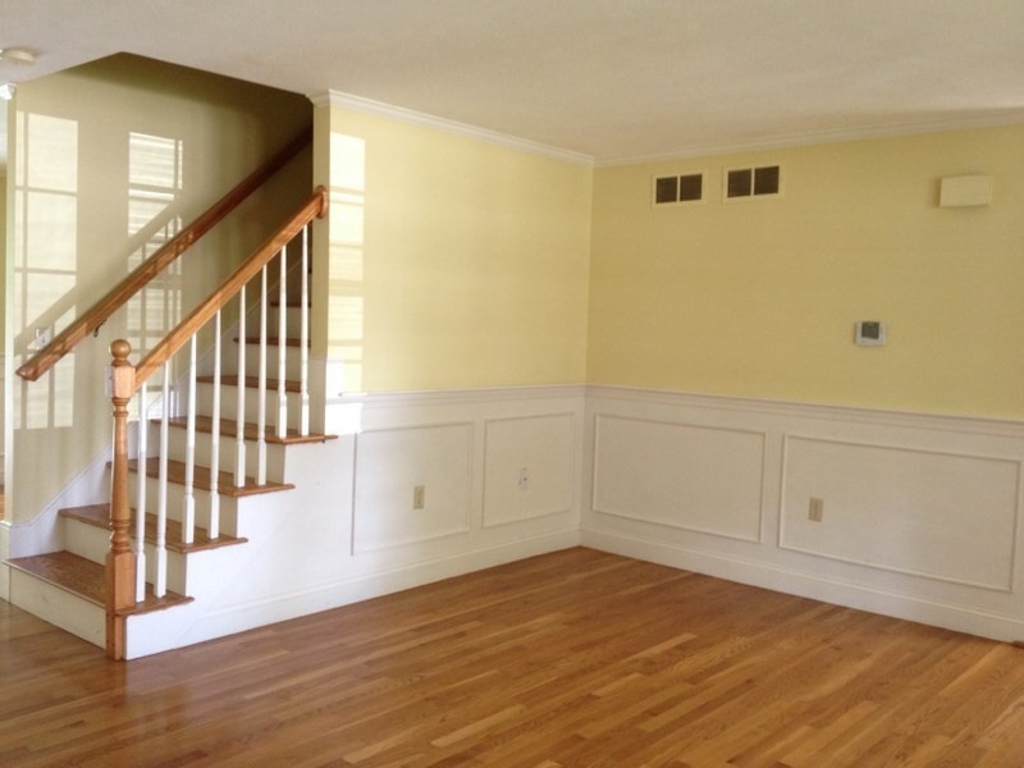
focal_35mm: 35
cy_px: 384
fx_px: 1035
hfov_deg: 52.6
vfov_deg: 40.7
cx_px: 512
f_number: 2.4
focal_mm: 4.28
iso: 125
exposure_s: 1/20
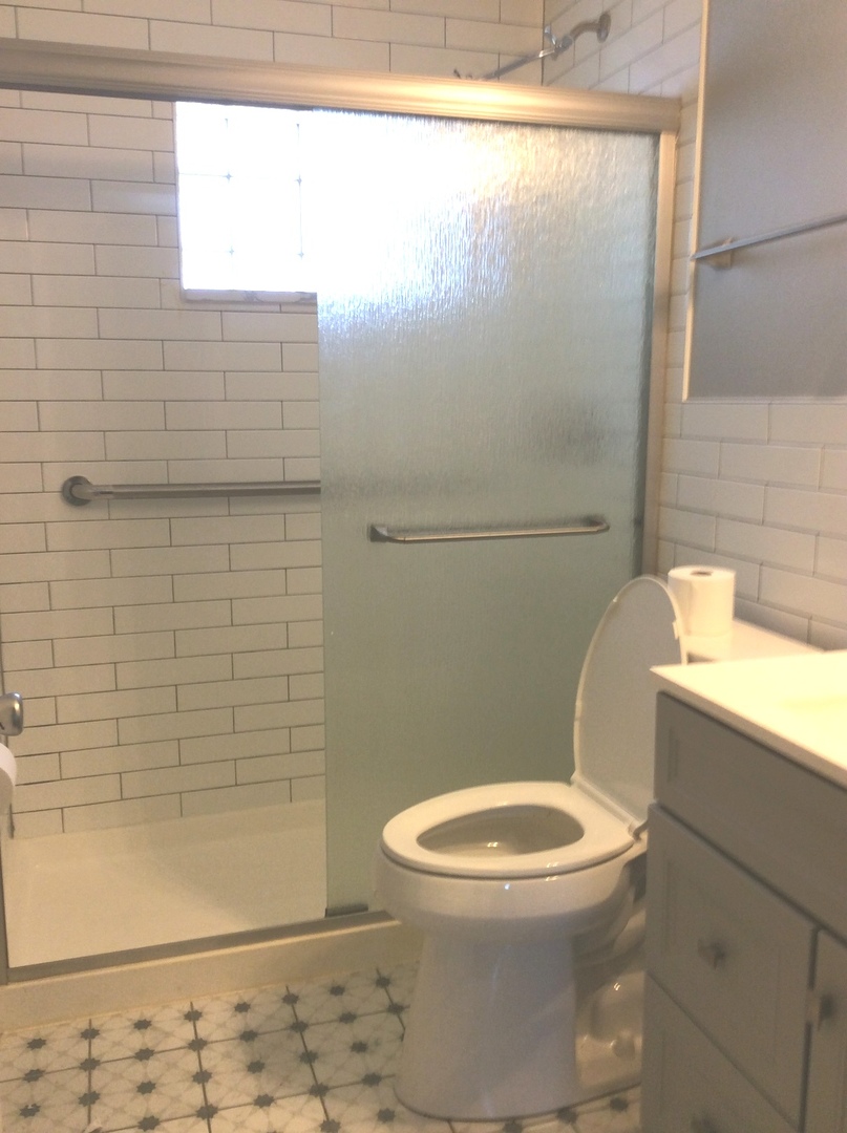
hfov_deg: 44.1
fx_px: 1046
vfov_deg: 56.9
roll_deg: +2.6
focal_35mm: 32
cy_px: 566
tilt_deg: -10.3
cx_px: 424
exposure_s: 1/24
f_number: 2.4
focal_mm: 3.3
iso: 40
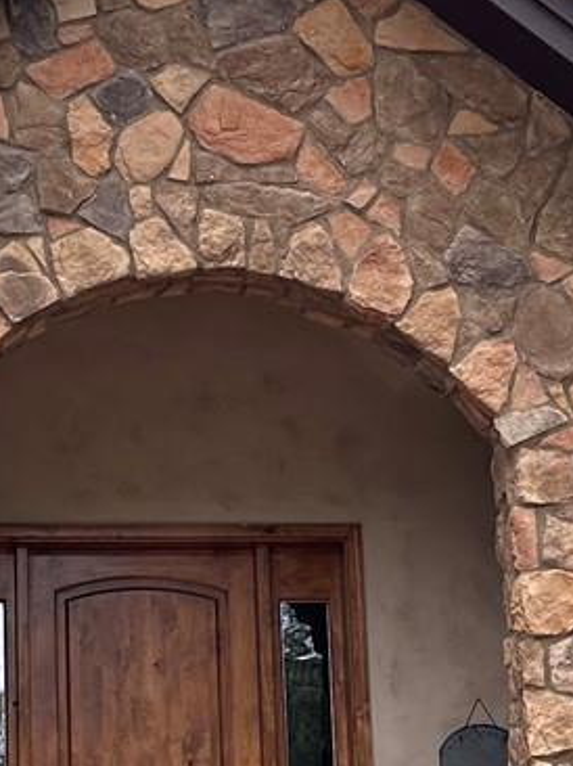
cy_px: 565
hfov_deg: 13.8
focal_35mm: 105
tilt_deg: +15.1
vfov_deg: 18.6
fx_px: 2320
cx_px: -54
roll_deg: -0.2
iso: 80
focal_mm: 6.86
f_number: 1.78
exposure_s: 1/676
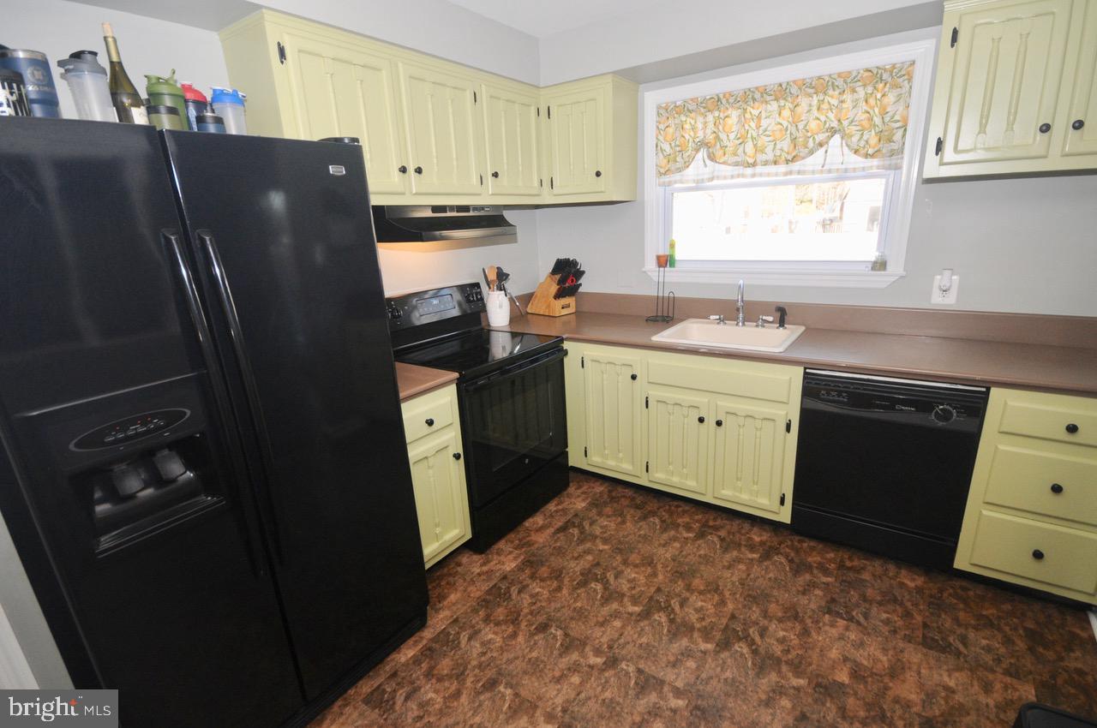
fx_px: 456
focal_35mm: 15
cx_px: 548
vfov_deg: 77.2
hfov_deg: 100.5
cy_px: 364
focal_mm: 10
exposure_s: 1/60
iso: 640
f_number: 6.3
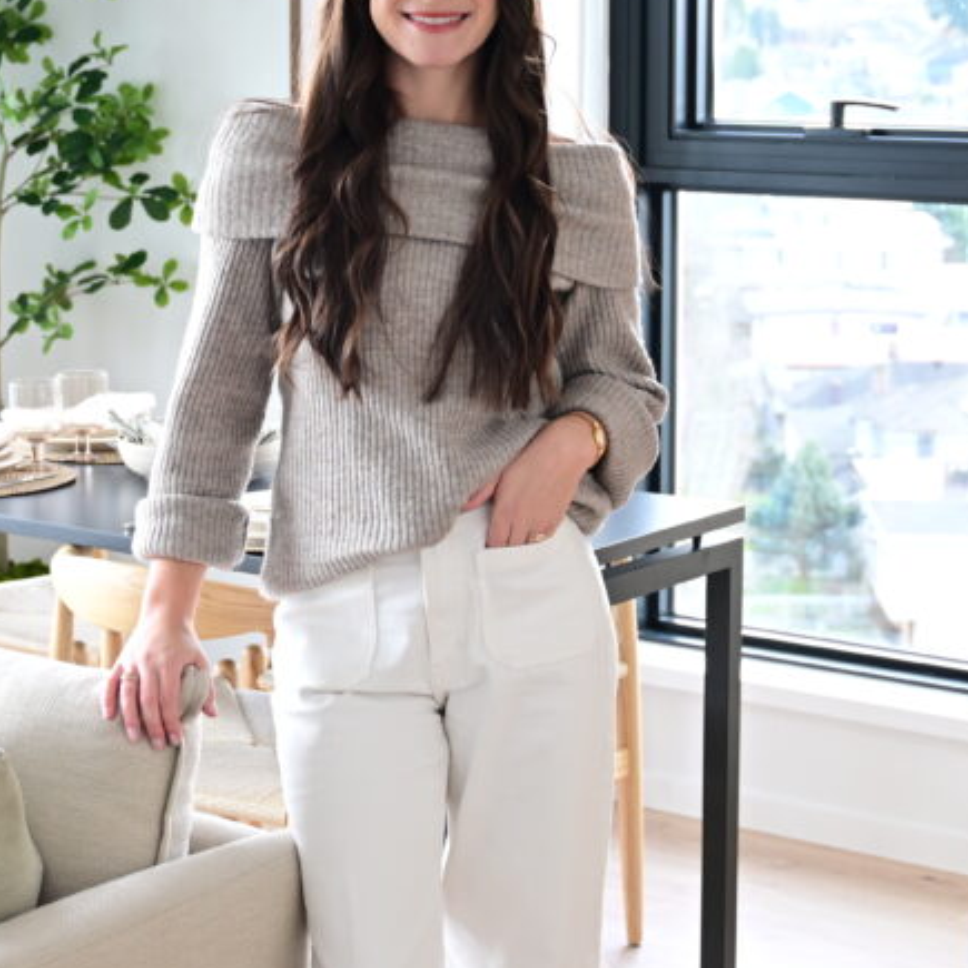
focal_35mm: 84
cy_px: 334
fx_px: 2658
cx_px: 271
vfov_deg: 20.6
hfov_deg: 20.5
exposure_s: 1/50
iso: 220
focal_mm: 28
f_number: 3.2
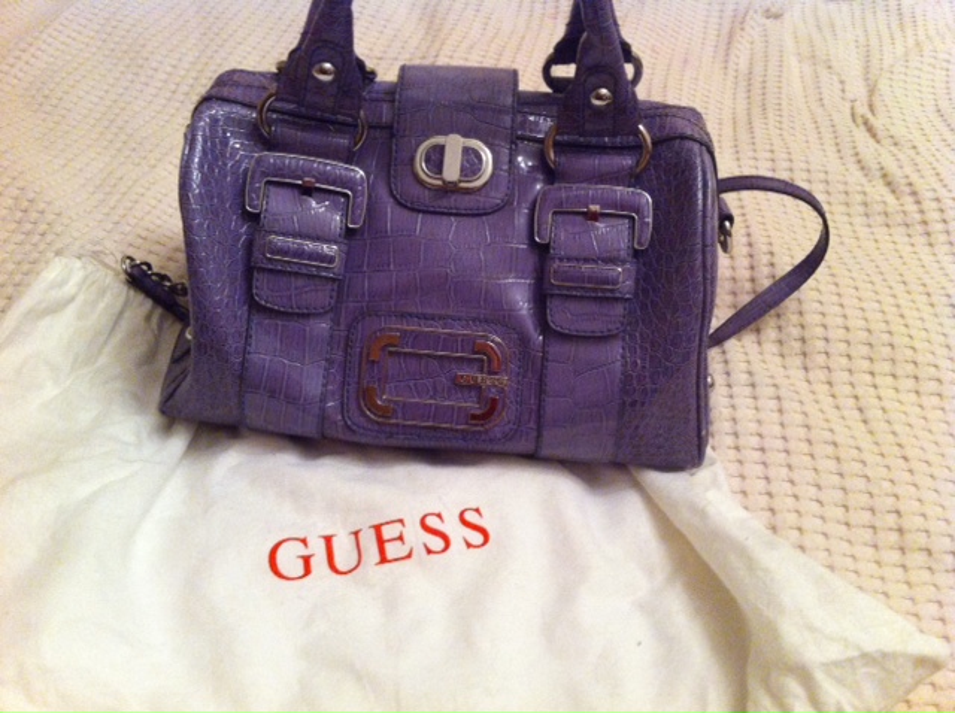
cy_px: 356
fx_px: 964
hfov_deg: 52.7
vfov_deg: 40.6
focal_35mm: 35
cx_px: 478
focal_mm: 3.85
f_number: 2.8
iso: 320
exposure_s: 1/15
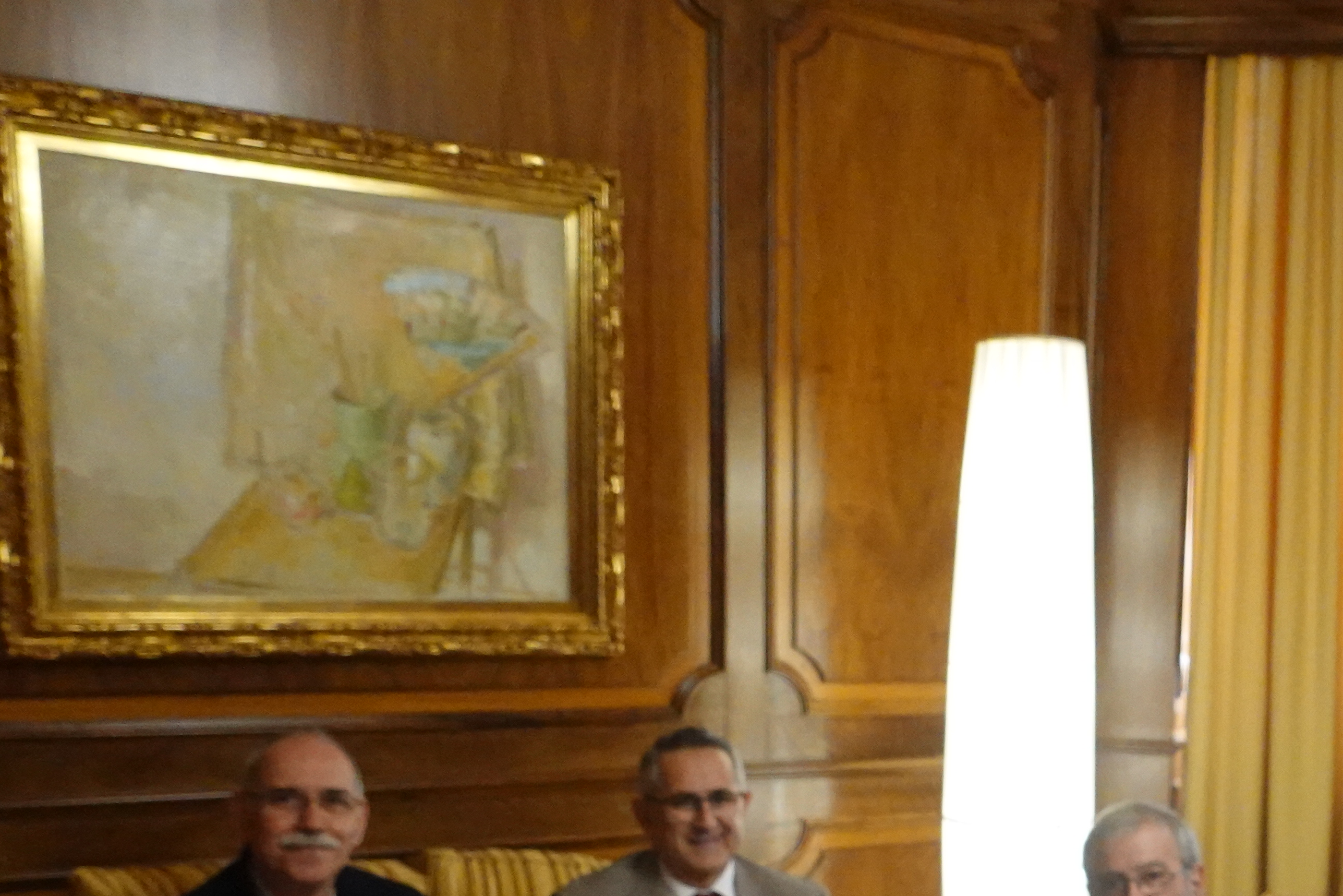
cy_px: 931
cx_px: 1057
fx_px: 1903
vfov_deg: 25.0
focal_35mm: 51
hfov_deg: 37.6
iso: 2000
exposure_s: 1/400
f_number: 2.8
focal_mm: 9
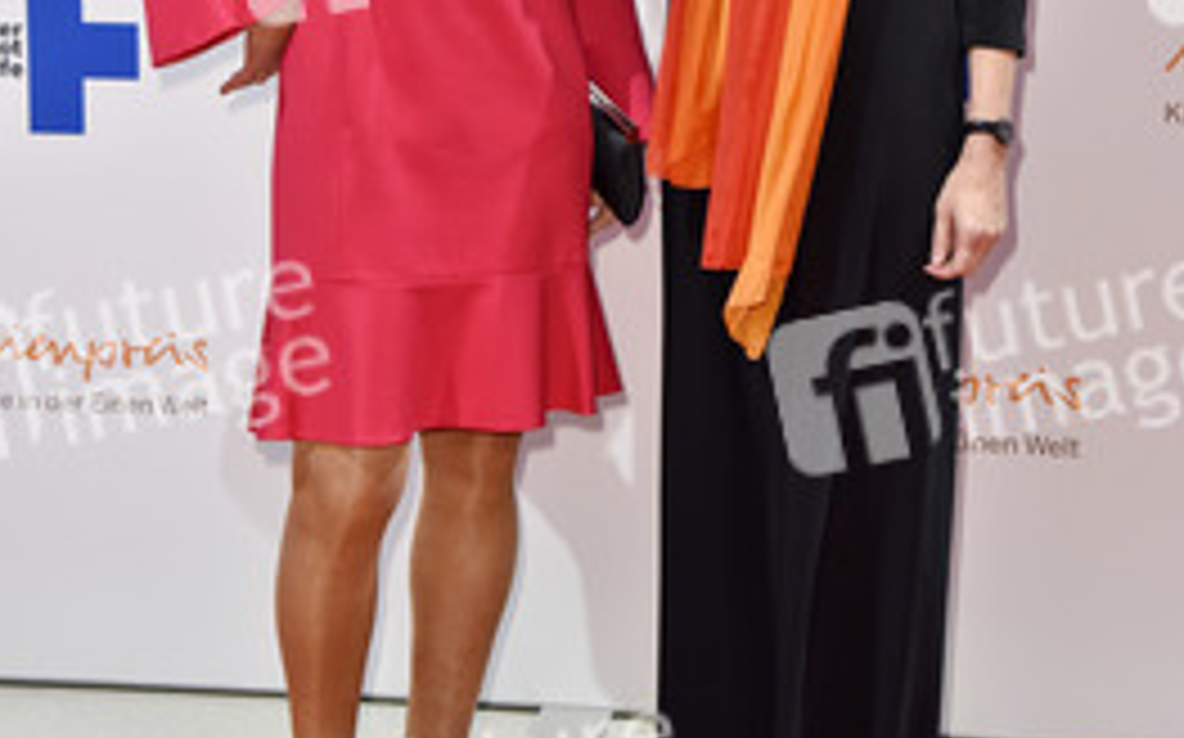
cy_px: 144
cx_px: 590
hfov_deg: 21.7
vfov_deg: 13.5
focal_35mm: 96
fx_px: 3096
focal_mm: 62
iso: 2500
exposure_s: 1/160
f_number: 5.6
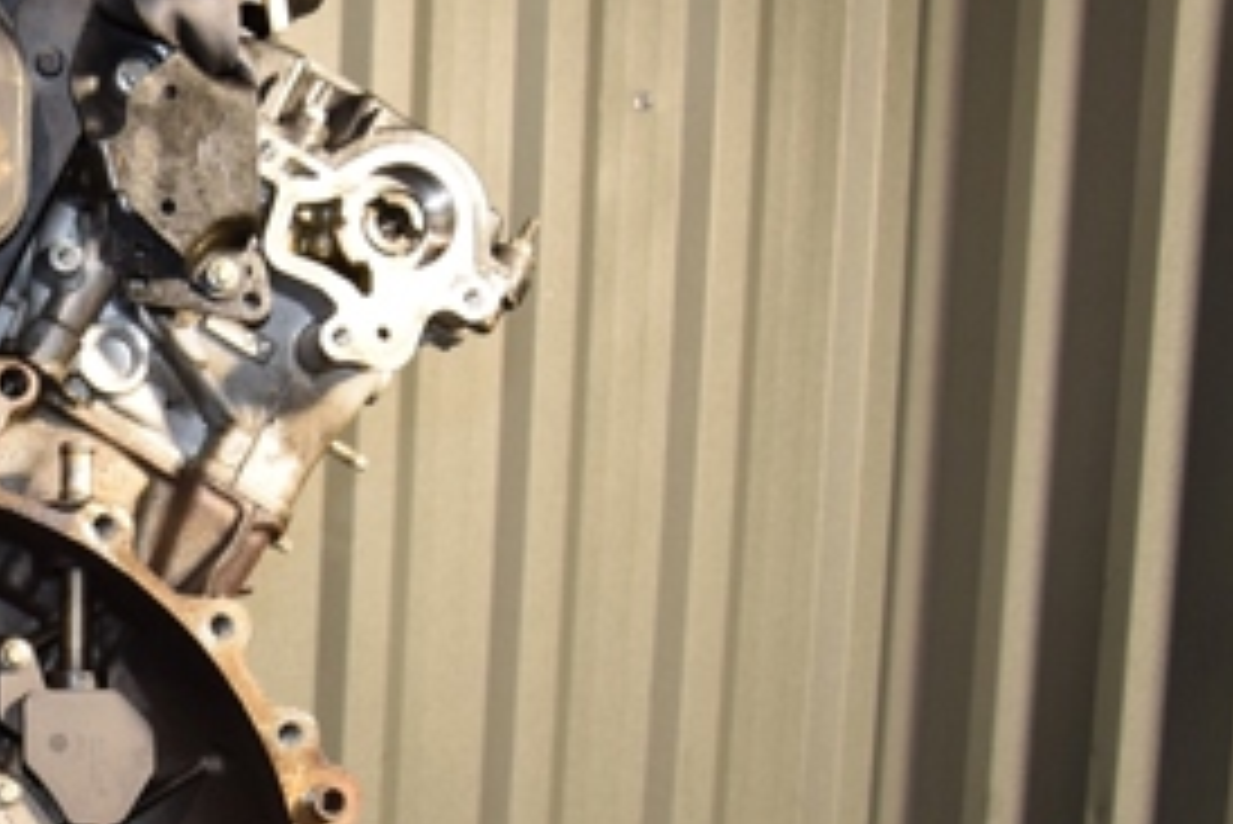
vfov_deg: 21.1
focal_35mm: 63
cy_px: 761
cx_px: -171
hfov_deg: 28.5
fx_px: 2159
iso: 800
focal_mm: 18
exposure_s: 1/80
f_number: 5
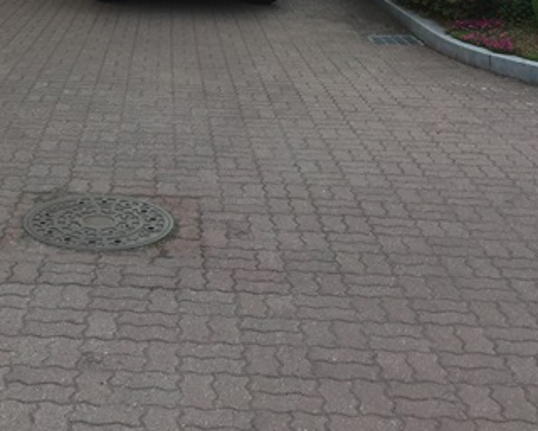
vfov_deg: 21.1
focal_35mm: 66
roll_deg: +0.1
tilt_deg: -0.7
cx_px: 148
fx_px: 1051
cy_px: -124
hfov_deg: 28.4
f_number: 2.2
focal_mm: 4.15
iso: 40
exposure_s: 1/120
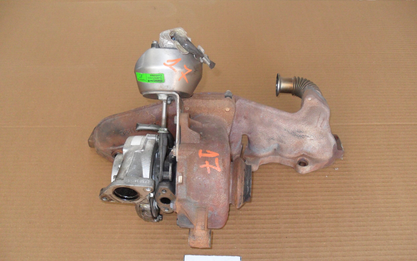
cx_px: 209
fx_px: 432
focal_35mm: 38
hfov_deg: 51.5
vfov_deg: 33.5
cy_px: 157
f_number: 3
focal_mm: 6.3
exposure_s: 1/45
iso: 200
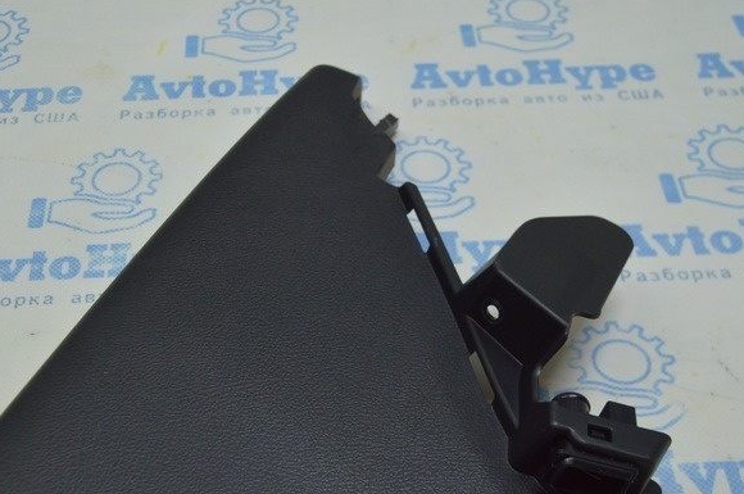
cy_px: 397
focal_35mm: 53
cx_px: 278
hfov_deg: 37.3
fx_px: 1094
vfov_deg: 25.0
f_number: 3.8
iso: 400
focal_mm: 20
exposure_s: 1/125
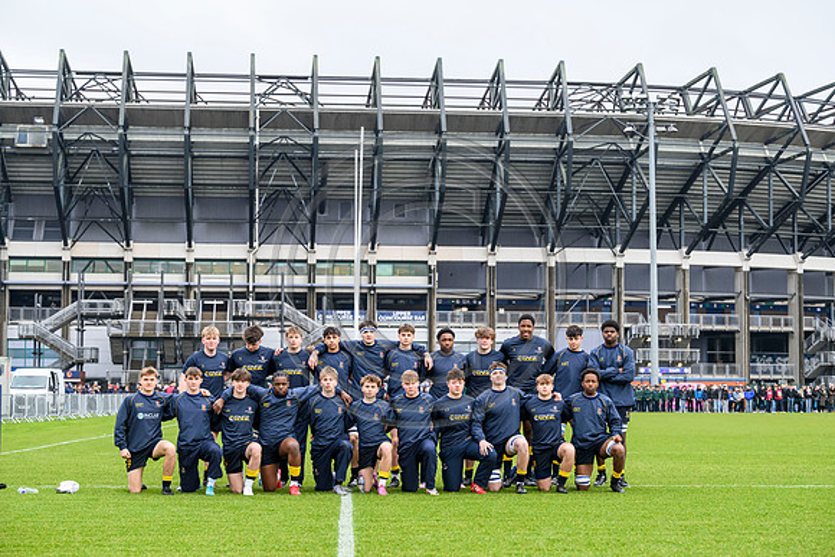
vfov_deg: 19.5
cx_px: 418
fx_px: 1624
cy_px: 278
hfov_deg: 28.8
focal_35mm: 70
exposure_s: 1/1000
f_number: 4.5
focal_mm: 70
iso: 2500
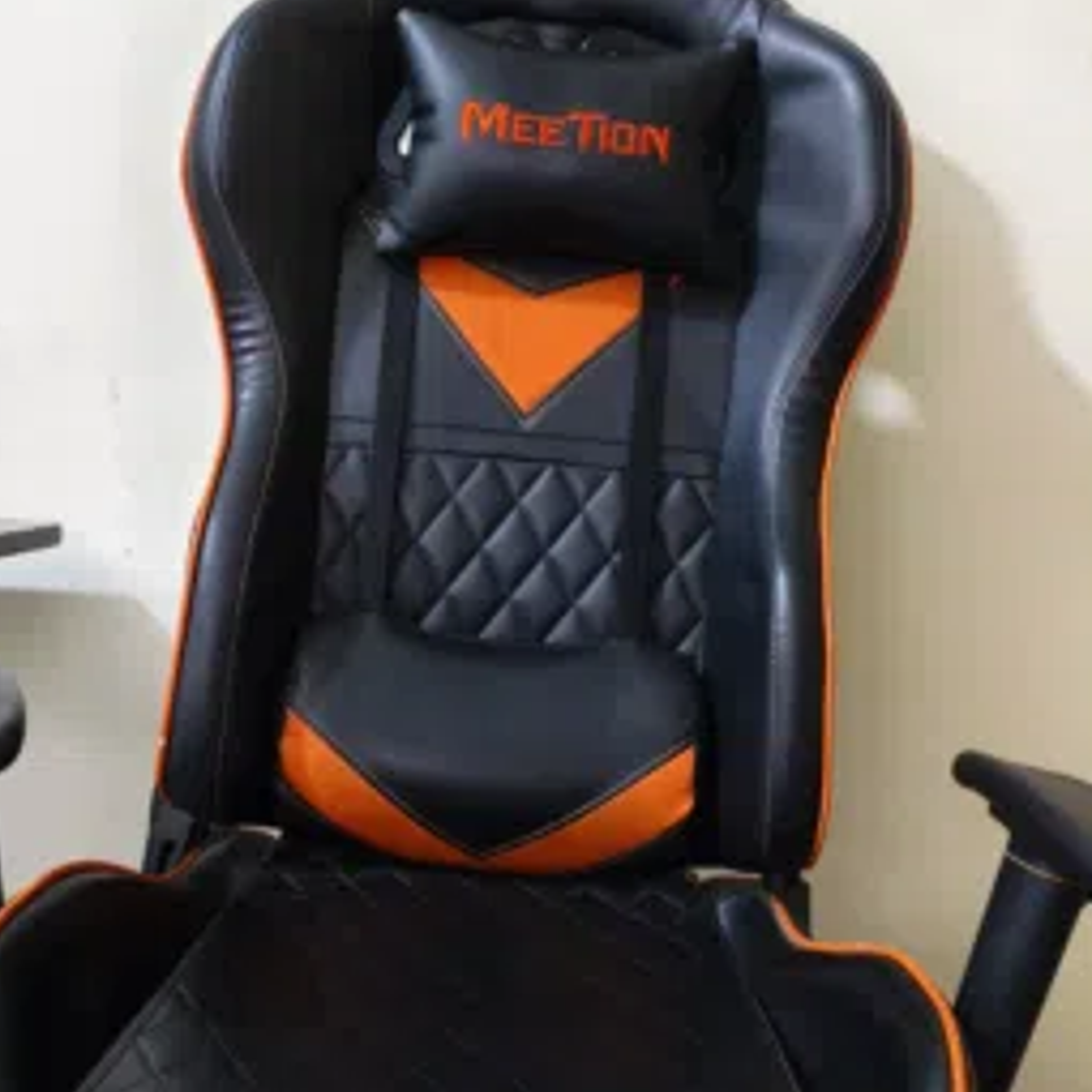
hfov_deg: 45.9
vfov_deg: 45.7
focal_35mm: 36
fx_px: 1285
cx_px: 471
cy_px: 668
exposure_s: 1/14.3
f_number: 1.5
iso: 1600
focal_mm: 4.94
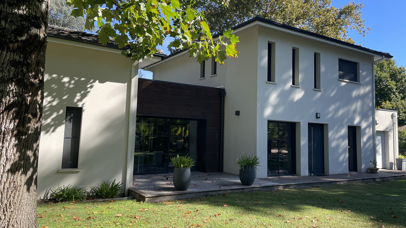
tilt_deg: +6.9
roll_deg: -1.4
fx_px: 312
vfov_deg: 40.2
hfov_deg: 66.1
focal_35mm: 29
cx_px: 204
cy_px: 106
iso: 32
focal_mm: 4.2
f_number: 1.6
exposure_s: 1/963
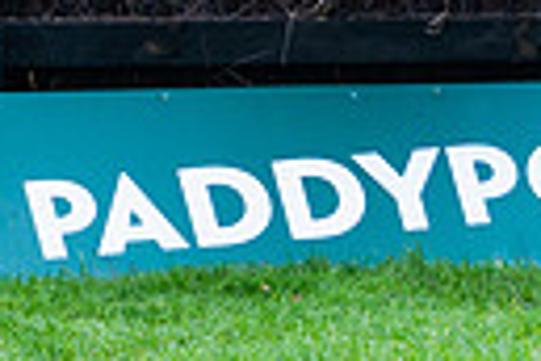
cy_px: -475
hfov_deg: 1.9
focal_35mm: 1106
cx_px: 1166
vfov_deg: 1.2
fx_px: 16619
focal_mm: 220
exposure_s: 1/1000
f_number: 4
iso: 500
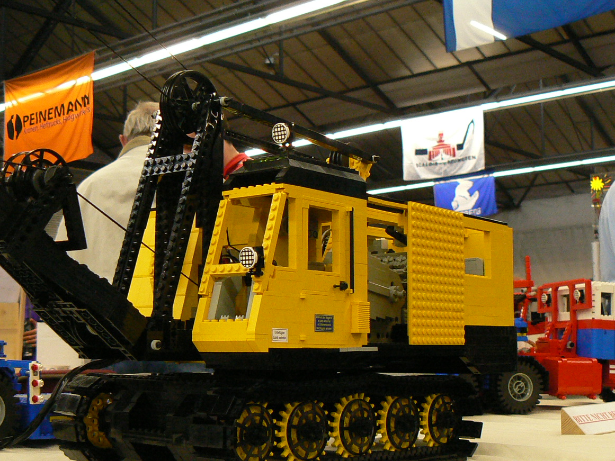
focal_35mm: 54
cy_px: 245
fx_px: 959
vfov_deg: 27.0
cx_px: 288
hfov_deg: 35.5
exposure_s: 1/20
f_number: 2.8
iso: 200
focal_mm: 6
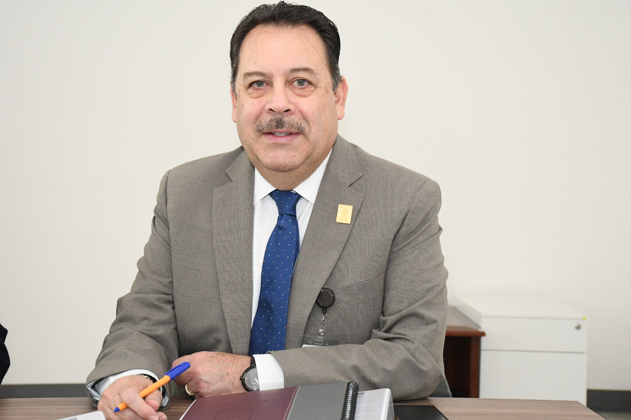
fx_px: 1262
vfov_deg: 18.9
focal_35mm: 72
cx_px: 316
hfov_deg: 28.1
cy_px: 210
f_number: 6.3
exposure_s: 1/125
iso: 3200
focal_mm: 48
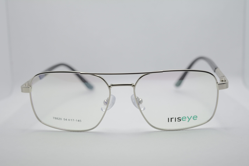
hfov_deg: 33.4
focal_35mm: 60
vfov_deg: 22.6
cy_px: 83
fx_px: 415
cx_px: 124
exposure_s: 1/125
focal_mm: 40
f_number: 5.6
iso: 280
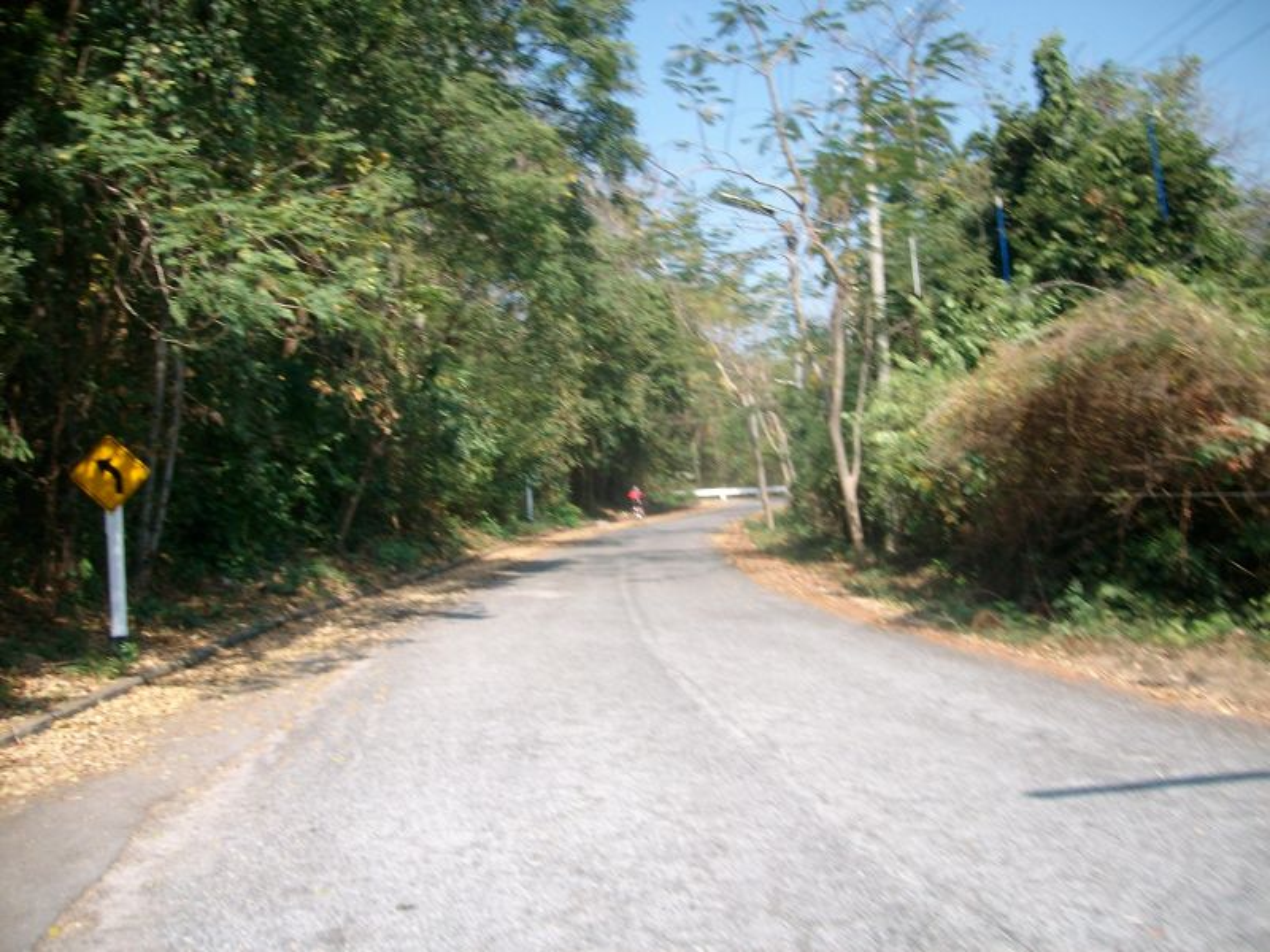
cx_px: 635
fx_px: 1284
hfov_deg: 52.6
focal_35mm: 35
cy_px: 476
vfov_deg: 40.7
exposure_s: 1/103
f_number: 7.2
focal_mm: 5.8
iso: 80
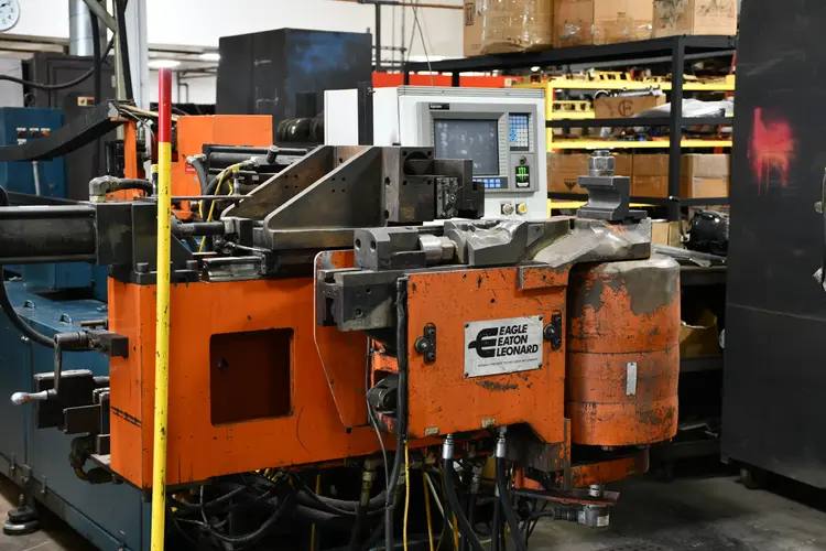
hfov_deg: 35.1
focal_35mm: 57
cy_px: 276
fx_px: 1308
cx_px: 413
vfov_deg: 23.8
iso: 125
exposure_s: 1/6
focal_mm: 38
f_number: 4.2
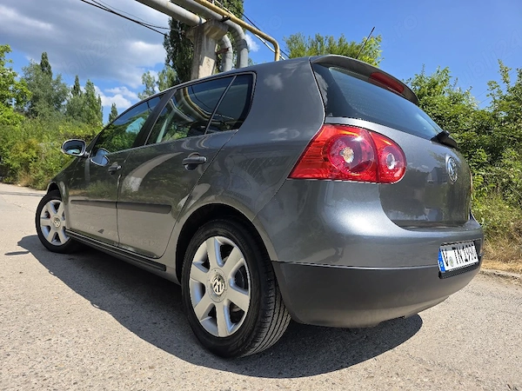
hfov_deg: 73.9
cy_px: 196
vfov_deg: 58.9
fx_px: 347
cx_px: 261
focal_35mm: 23
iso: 80
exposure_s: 1/5000
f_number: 1.7
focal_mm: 6.3
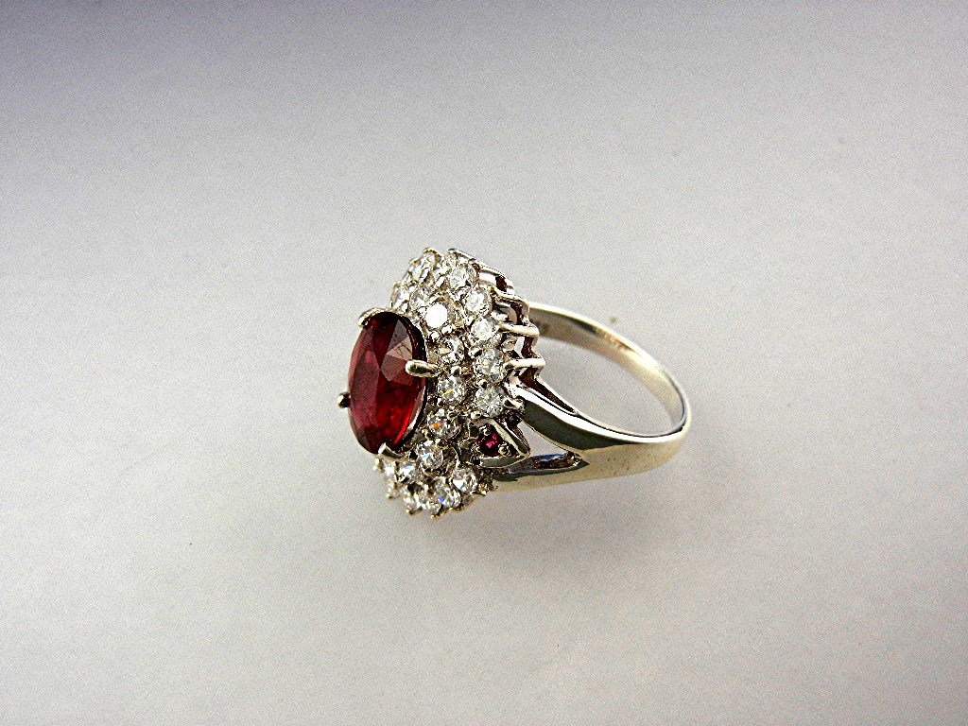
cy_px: 363
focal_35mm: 52
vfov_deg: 28.0
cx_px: 484
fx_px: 1454
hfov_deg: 36.8
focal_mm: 9.3
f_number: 3.9
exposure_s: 1/61.6
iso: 160
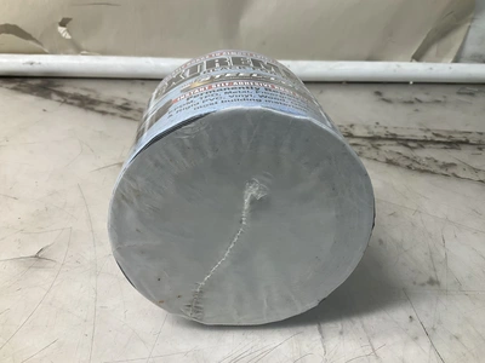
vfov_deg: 48.2
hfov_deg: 61.7
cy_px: 182
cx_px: 242
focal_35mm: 29
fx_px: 406
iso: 40
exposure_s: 1/60
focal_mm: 3
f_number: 1.8
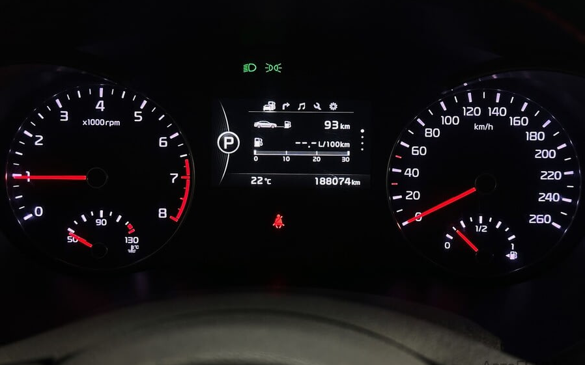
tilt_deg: -21.8
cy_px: 160
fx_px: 813
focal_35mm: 51
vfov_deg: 25.3
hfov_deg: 39.6
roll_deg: -0.2
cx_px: 292
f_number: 1.78
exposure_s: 1/50
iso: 250
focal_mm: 6.86
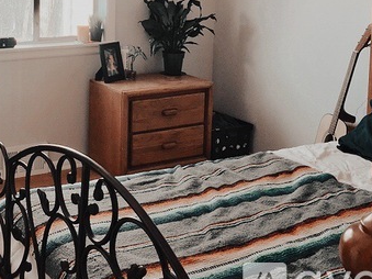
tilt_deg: -7.5
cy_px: 32
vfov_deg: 24.9
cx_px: 54
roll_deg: -0.3
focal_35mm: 57
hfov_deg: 32.5
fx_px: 612
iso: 25
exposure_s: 1/40
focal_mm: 4.15
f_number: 2.2
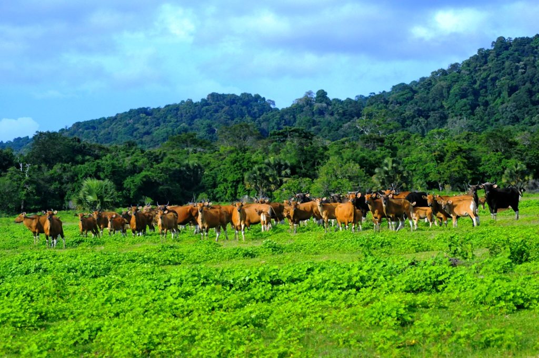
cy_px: 179
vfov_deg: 11.4
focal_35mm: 120
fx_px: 1794
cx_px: 270
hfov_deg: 17.1
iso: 800
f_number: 5.6
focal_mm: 80
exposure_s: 1/3200
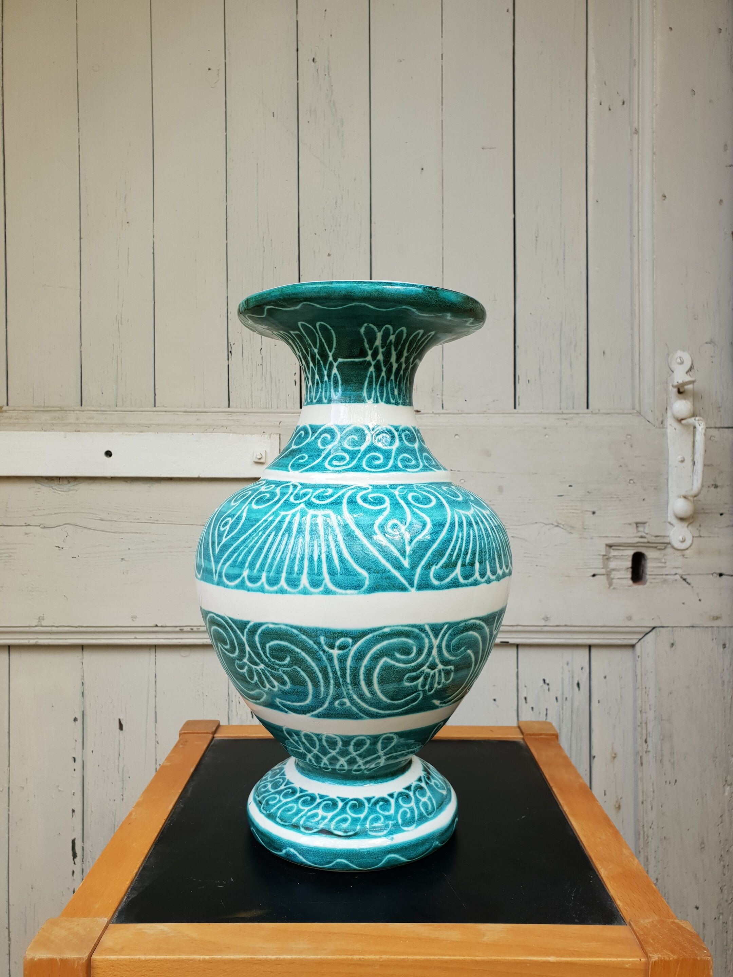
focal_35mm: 26
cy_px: 488
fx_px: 734
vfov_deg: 67.3
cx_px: 366
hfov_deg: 53.1
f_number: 2.4
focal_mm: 4.3
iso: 50
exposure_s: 1/100
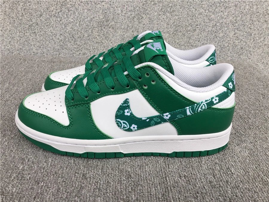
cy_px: 101
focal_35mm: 31
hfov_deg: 58.4
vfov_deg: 45.4
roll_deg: -1.6
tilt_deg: -25.7
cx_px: 134
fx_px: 241
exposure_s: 1/106
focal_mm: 3.3
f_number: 2.4
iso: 25
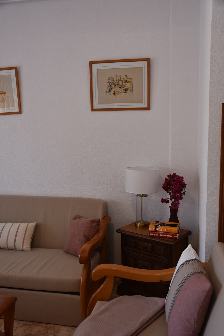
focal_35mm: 34
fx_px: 322
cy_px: 168
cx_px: 112
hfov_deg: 38.4
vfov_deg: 55.1
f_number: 4.5
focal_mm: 23
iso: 800
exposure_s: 1/80
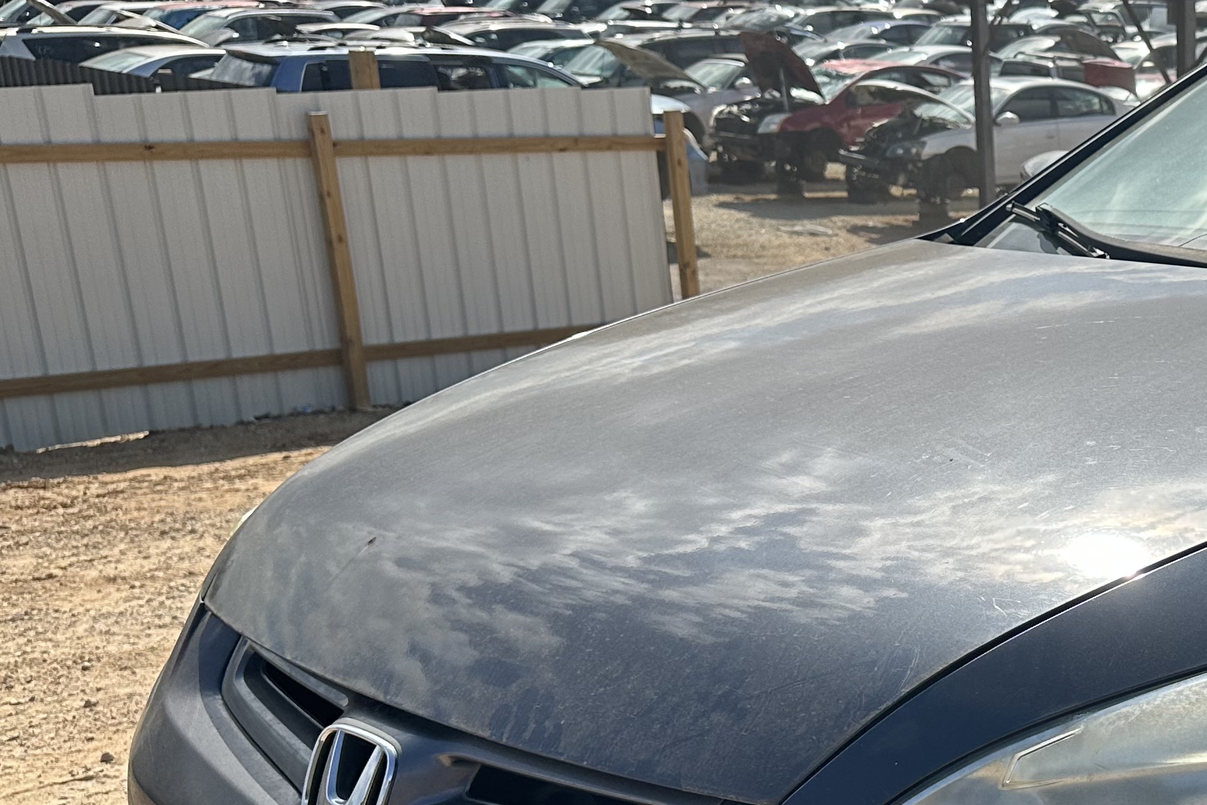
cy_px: 644
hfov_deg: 30.3
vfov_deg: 23.1
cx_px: 1379
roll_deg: -1.1
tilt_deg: -19.4
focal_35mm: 58
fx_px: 1945
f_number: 1.78
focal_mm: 6.86
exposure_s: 1/4545
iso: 80
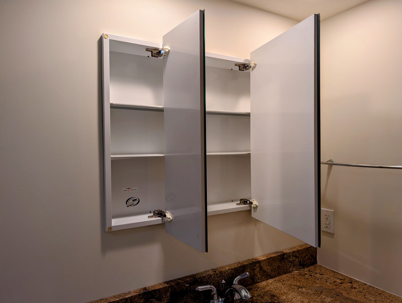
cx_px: 201
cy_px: 152
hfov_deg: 71.5
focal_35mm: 24
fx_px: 279
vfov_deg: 56.9
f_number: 1.68
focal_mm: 6.9
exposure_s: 1/30
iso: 23
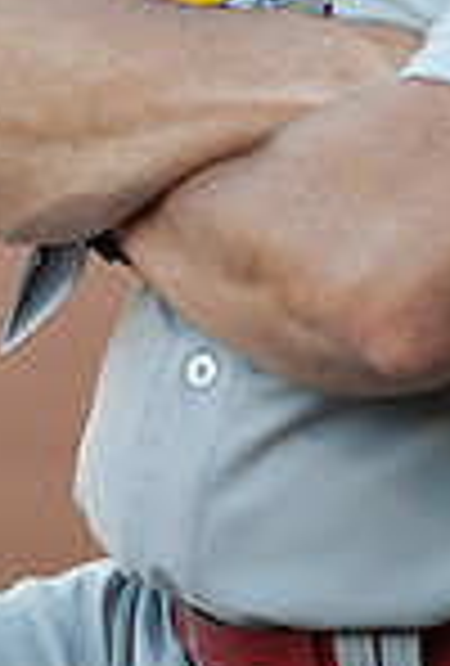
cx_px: 358
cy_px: -234
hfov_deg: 1.5
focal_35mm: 910
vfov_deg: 2.3
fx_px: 16904
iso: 1000
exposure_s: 1/1600
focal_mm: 300
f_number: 2.8
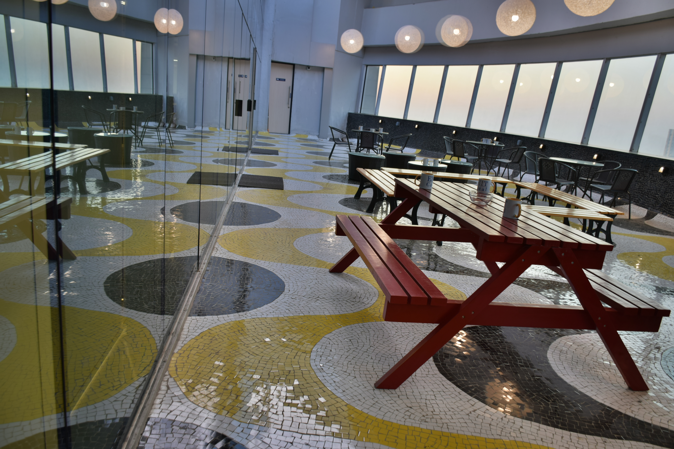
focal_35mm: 27
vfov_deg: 47.9
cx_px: 337
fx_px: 505
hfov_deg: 67.4
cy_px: 224
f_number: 5
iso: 125
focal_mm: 18
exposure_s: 1/20
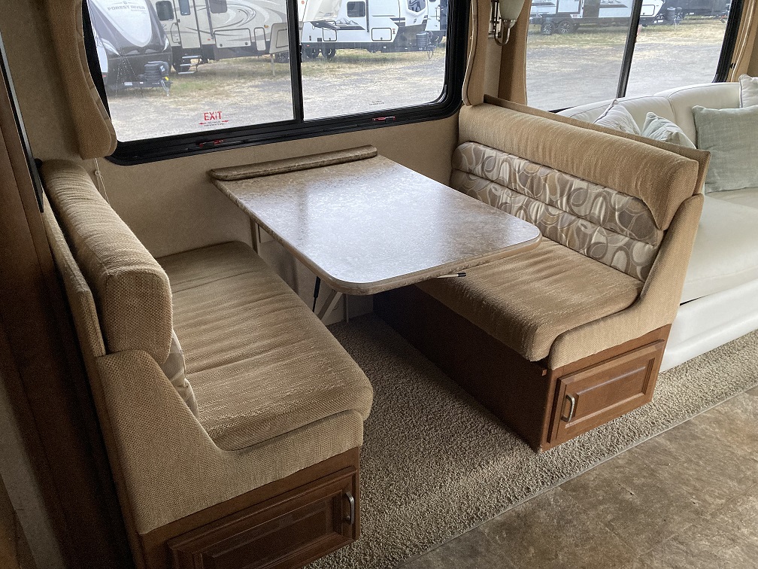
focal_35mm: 28
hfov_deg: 63.4
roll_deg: +3.5
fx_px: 613
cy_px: 284
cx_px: 379
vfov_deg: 49.7
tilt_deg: -22.3
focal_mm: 3.99
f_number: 1.8
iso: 320
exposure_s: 1/54
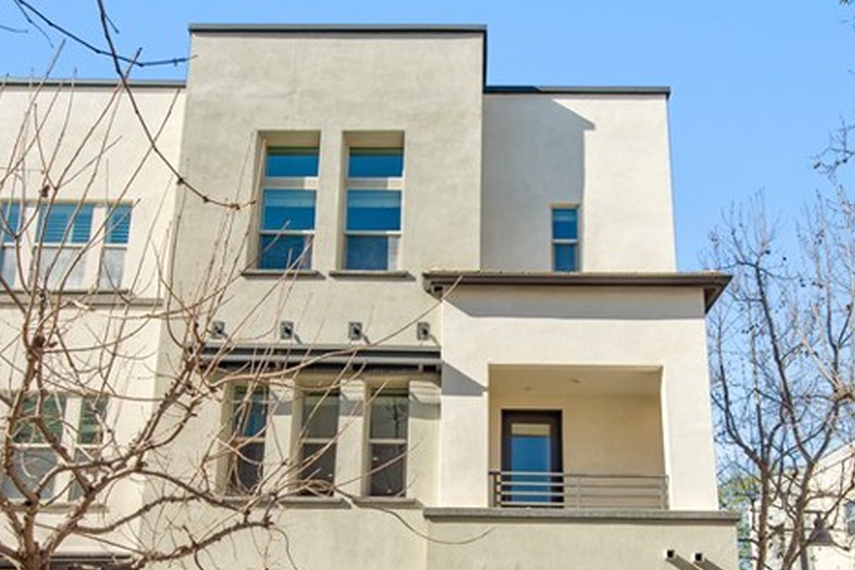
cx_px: 460
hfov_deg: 57.2
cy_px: 464
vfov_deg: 38.3
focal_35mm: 33
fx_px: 784
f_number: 10
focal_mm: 15
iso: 200
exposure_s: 1/400
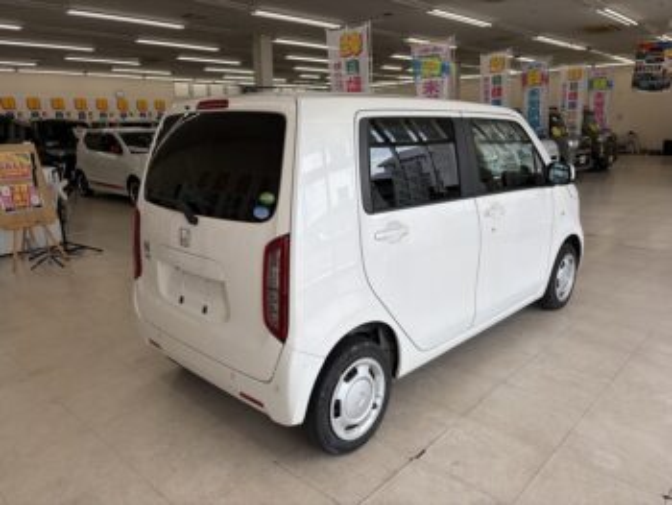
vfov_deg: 53.1
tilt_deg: -13.4
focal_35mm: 26
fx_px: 505
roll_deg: +1.5
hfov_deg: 67.3
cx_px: 336
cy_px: 252
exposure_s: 1/673
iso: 50
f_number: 1.6
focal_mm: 5.96
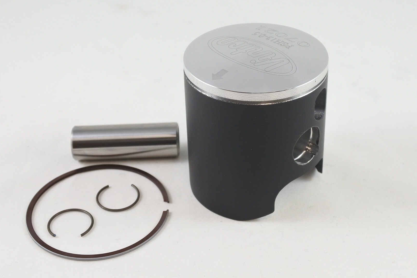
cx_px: 198
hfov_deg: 50.7
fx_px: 440
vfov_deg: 35.0
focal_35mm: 38
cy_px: 141
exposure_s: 1/125
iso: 400
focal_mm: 13.7
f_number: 4
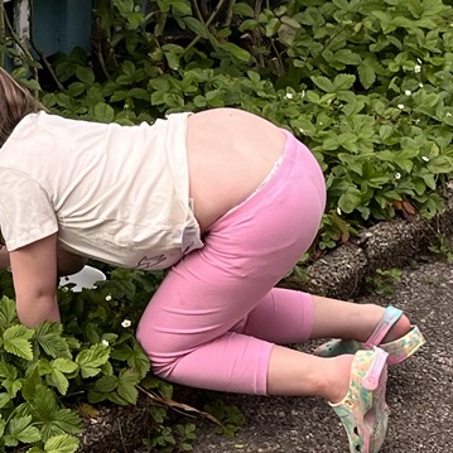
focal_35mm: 128
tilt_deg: -17.6
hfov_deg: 13.2
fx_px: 1895
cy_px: 57
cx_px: -136
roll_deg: +2.6
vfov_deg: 13.5
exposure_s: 1/598
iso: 50
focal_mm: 5.1
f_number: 1.6
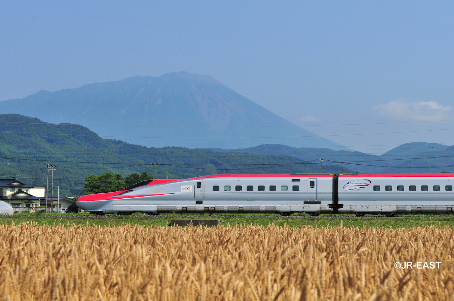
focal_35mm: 105
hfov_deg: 19.5
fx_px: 1322
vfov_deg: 13.0
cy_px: 150
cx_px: 227
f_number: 9
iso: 400
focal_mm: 70
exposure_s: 1/1250
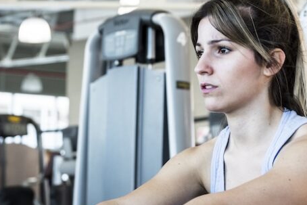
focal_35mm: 134
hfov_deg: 15.2
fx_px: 1143
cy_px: 216
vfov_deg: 10.1
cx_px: 65
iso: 500
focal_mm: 52
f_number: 3.5
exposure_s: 1/160
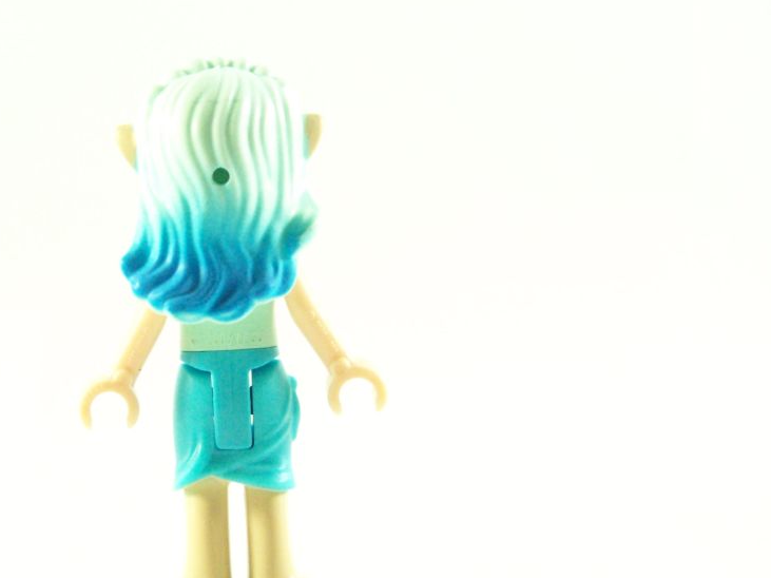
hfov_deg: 12.0
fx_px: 3652
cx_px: 237
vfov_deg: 9.0
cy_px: 327
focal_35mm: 164
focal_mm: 19.4
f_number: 3.6
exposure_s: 1/60
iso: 400
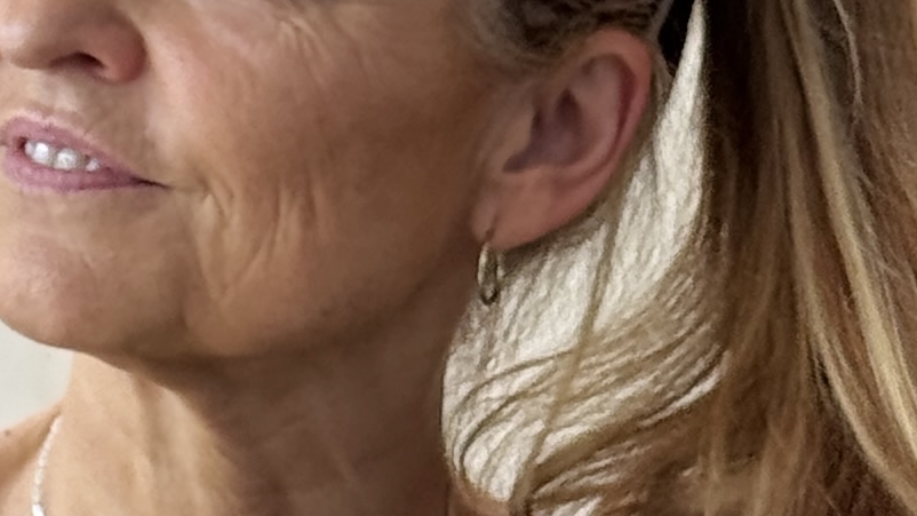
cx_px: 222
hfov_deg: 8.2
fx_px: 6394
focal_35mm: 263
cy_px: 1148
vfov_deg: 4.5
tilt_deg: -6.0
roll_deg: +1.3
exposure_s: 1/121
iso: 64
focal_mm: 6.76
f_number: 1.78
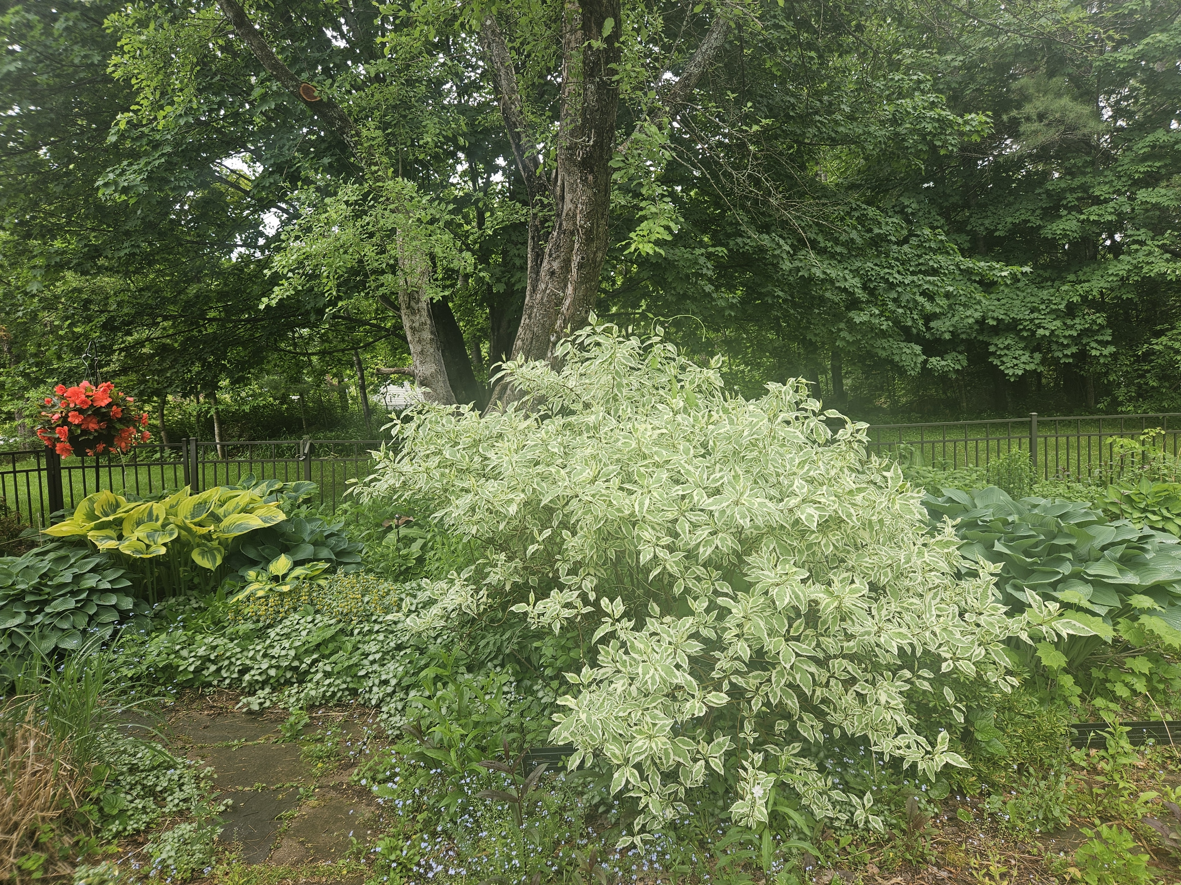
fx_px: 785
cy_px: 442
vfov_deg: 58.9
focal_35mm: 23
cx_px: 590
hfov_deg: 73.9
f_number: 1.8
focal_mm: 5.4
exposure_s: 1/180
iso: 25
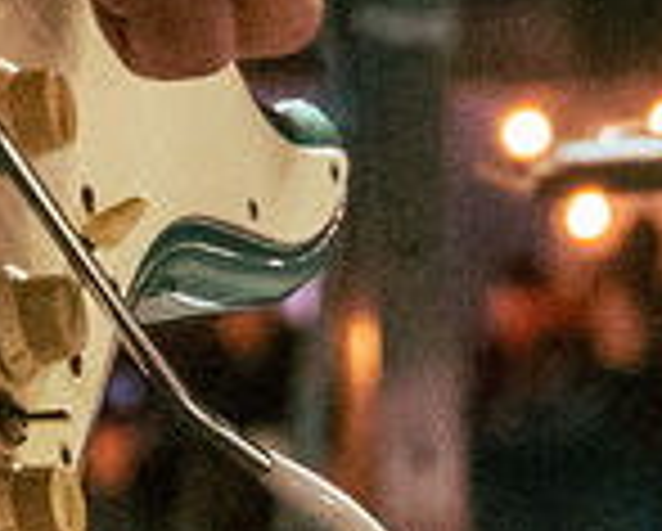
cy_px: -526
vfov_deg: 4.5
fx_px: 6710
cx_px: 63
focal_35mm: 342
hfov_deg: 5.6
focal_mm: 35
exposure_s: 1/200
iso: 3200
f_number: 4
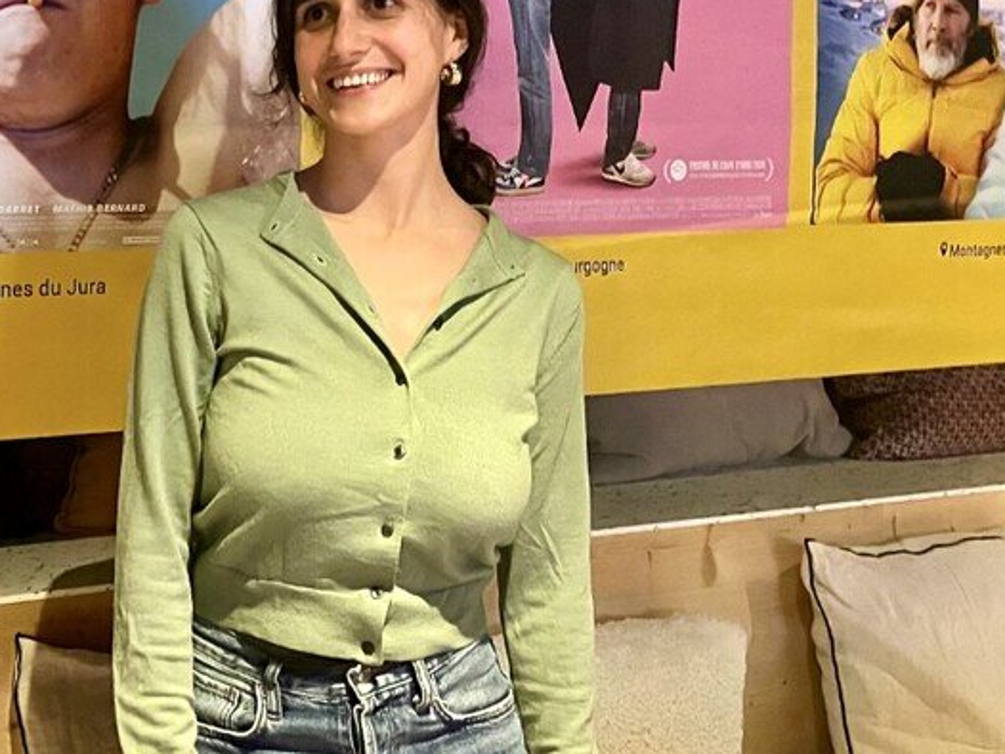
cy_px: 285
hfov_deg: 35.1
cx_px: 136
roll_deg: -0.8
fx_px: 1510
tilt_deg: -4.9
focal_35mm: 52
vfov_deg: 28.0
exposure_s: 1/25
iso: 640
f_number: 1.6
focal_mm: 4.2
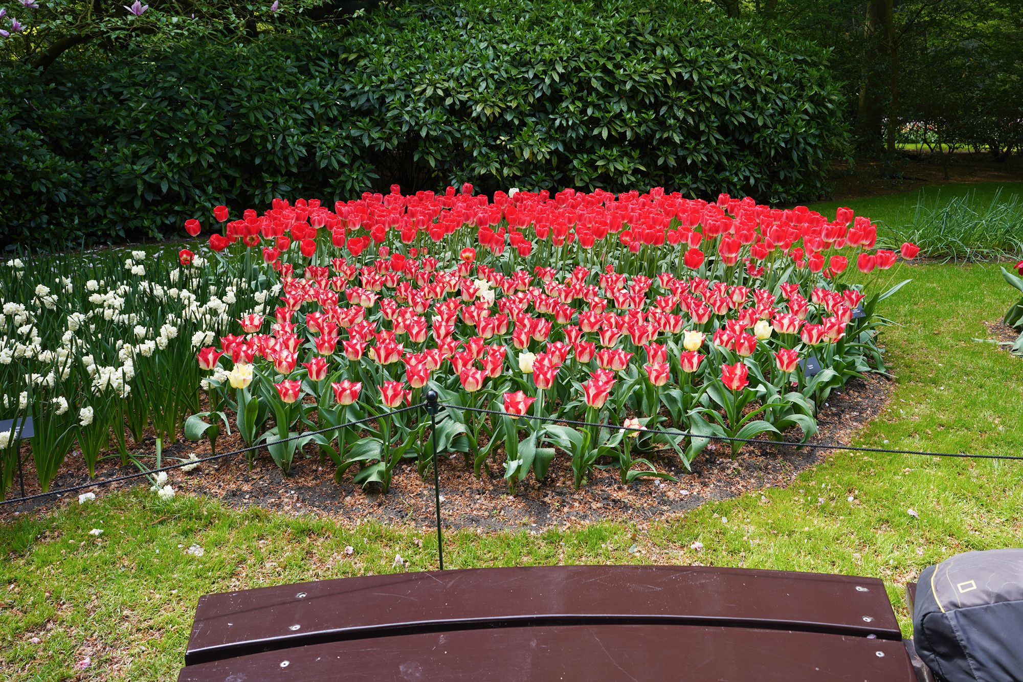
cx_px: 512
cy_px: 341
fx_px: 682
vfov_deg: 53.1
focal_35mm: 24
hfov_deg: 73.7
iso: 100
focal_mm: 24
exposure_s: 1/100
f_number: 5
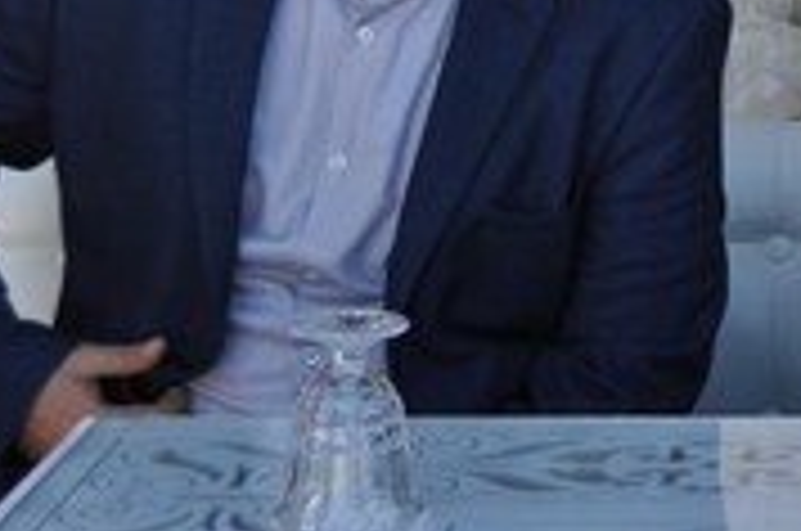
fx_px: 3704
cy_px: -128
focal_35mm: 167
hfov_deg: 11.6
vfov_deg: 8.1
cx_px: 1377
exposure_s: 1/160
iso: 200
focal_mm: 31
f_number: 6.3
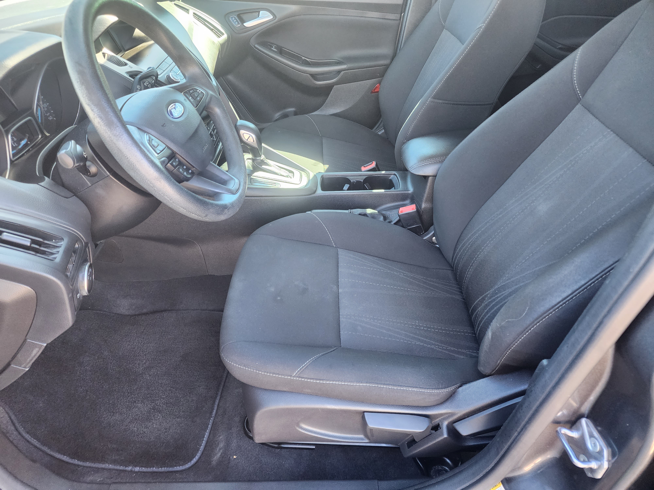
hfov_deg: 73.9
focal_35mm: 23
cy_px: 245
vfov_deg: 58.9
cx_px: 327
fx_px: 435
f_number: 1.8
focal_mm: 6.4
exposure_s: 1/120
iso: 250
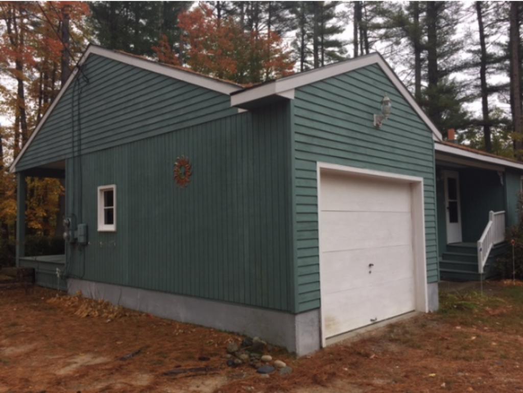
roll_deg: +0.5
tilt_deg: +3.0
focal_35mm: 29
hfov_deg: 61.6
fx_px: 438
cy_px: 196
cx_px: 262
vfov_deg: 48.3
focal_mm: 4.15
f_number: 2.2
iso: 32
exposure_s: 1/482
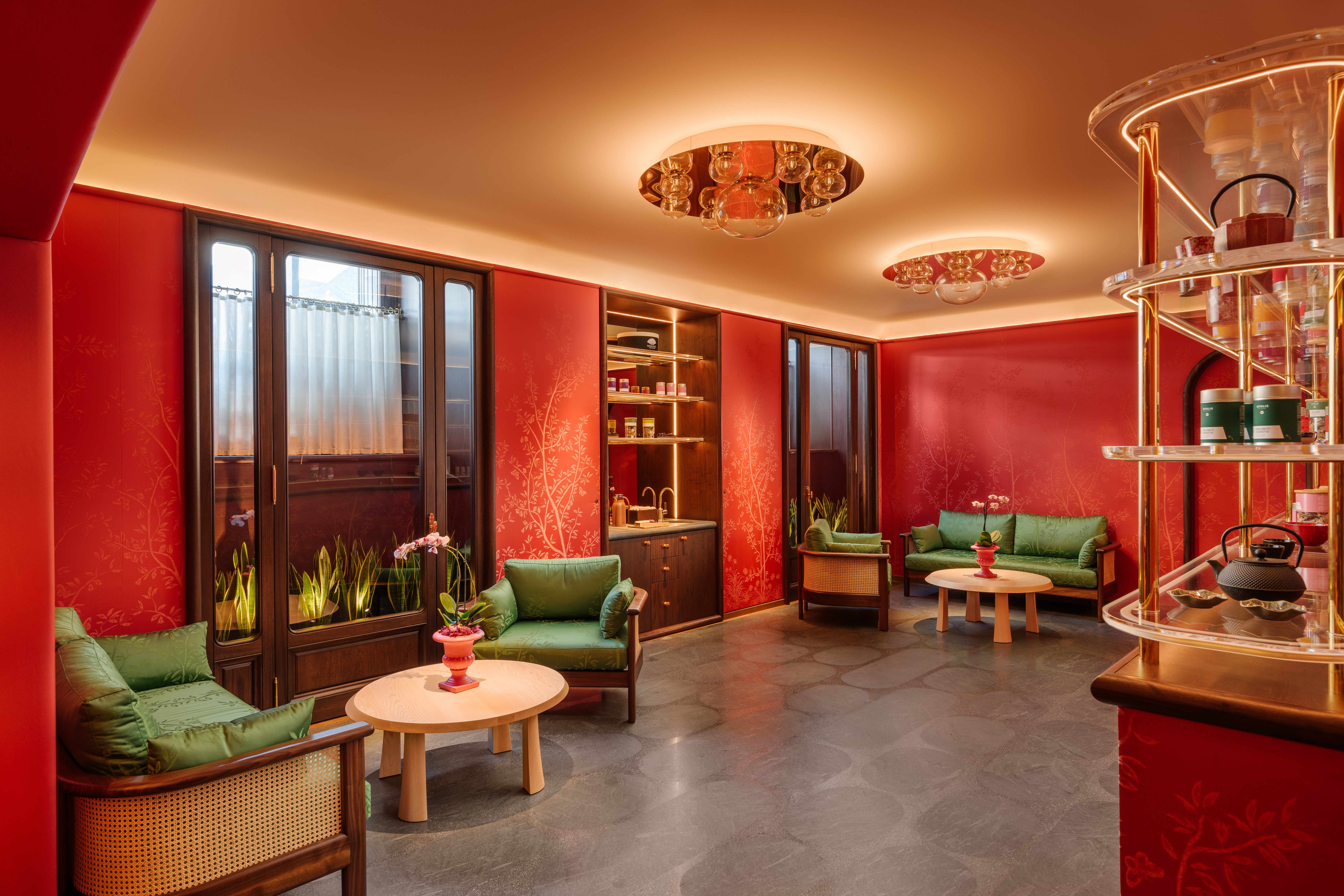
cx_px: 672
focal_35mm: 20
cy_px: 448
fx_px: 747
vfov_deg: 61.9
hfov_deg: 84.0
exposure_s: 1/15
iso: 64
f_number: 8
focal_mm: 20
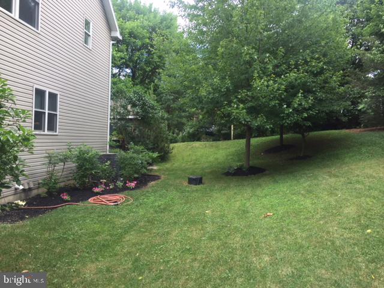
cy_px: 144
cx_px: 192
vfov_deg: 48.2
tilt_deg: -0.8
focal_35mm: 29
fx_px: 322
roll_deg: -3.6
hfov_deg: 61.7
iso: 32
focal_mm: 4.15
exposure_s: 1/309
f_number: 2.2
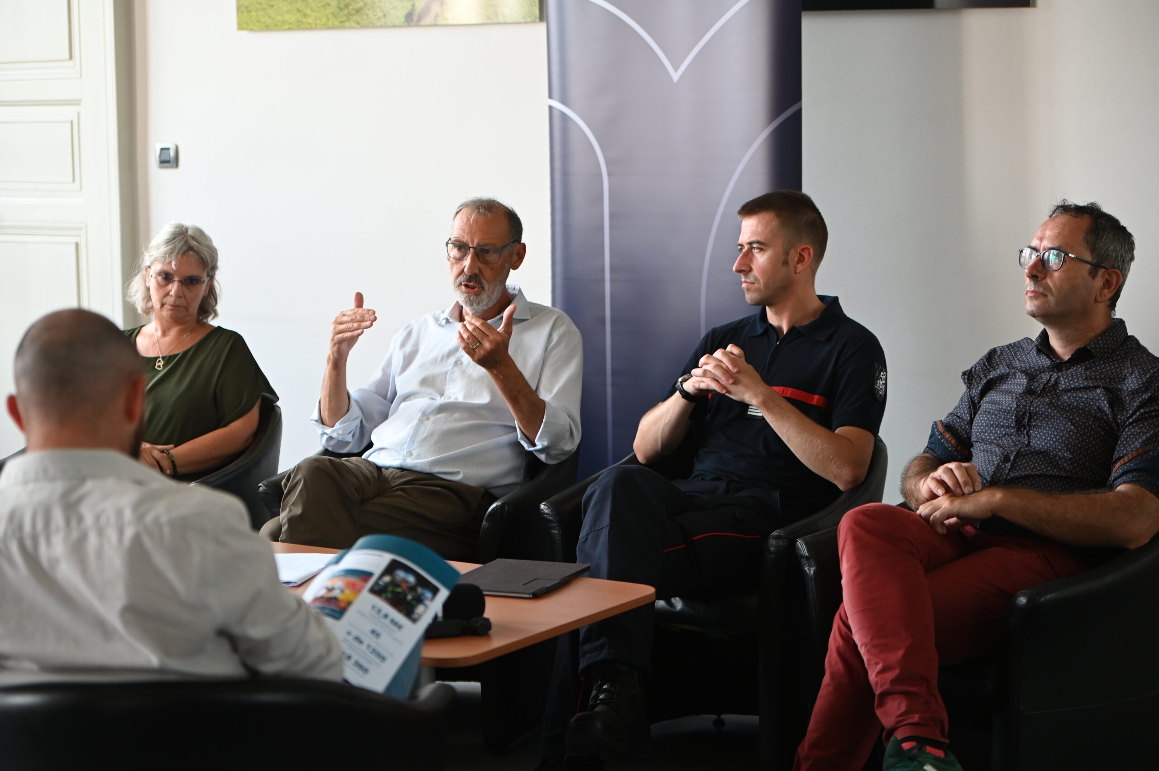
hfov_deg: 28.9
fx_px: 2252
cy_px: 386
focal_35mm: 70
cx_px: 580
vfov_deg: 19.4
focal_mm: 70
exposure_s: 1/250
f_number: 2.8
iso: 1100
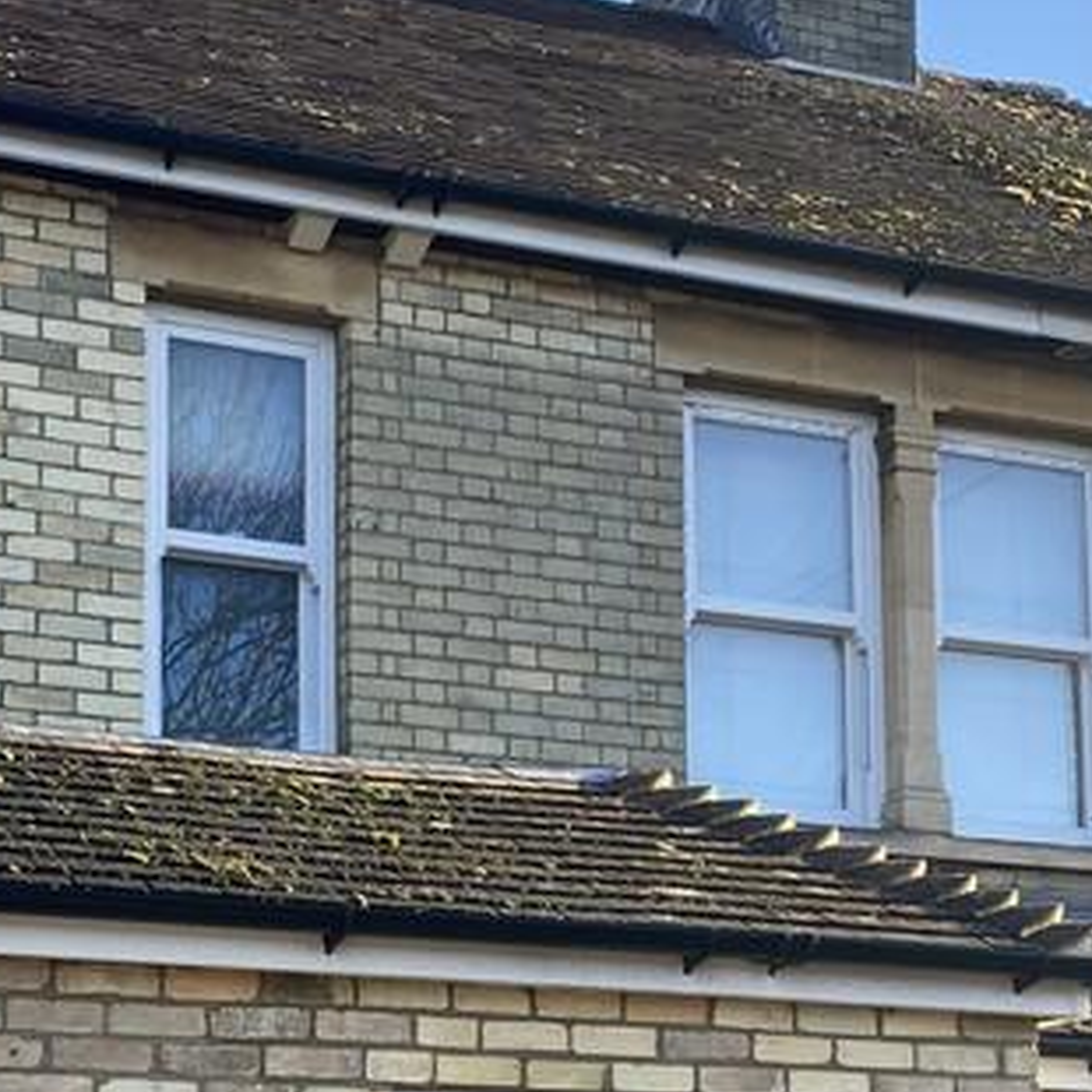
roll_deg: -0.3
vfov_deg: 22.1
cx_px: 345
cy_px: 1036
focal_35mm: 76
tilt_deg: +6.1
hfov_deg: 22.6
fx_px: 2712
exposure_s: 1/738
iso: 32
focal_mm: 4.25
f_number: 1.8
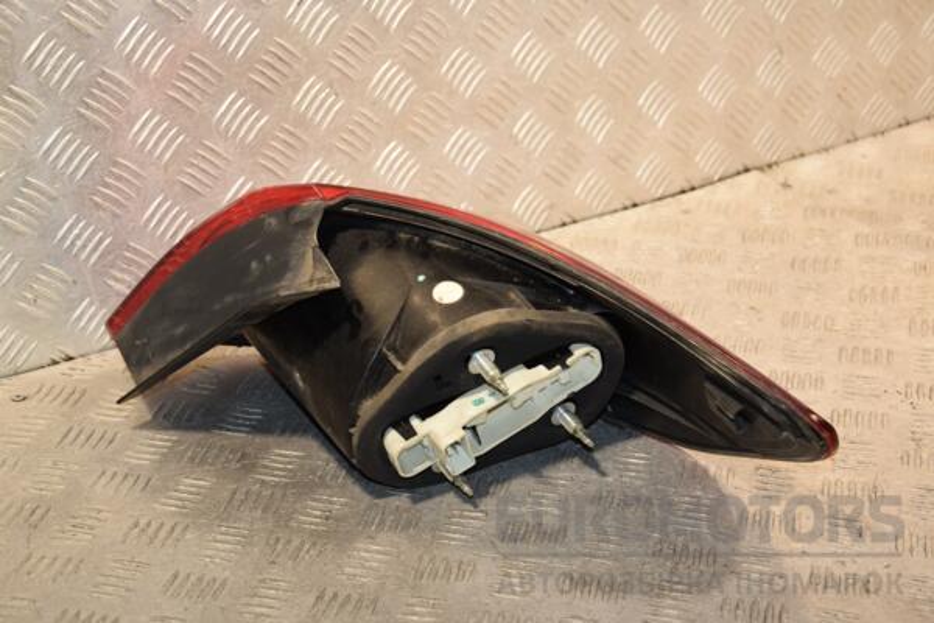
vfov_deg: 21.6
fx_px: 1634
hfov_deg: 31.9
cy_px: 312
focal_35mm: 63
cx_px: 467
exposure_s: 1/200
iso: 800
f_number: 4.8
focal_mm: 42
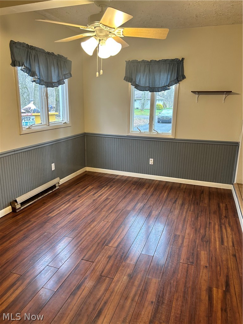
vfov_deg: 67.3
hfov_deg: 53.1
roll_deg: -1.4
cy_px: 162
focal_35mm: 26
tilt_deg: -13.8
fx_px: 243
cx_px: 122
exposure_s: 1/60
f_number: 1.5
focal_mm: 5.7
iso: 125
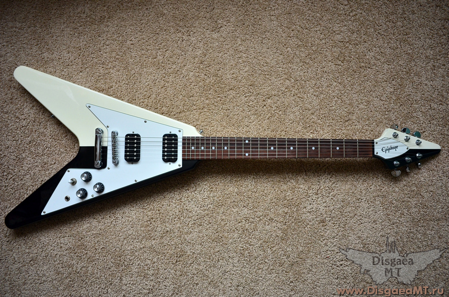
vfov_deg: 46.2
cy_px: 148
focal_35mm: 28
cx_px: 224
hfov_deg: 65.6
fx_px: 349
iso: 500
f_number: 3.5
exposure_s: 1/40
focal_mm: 18.5
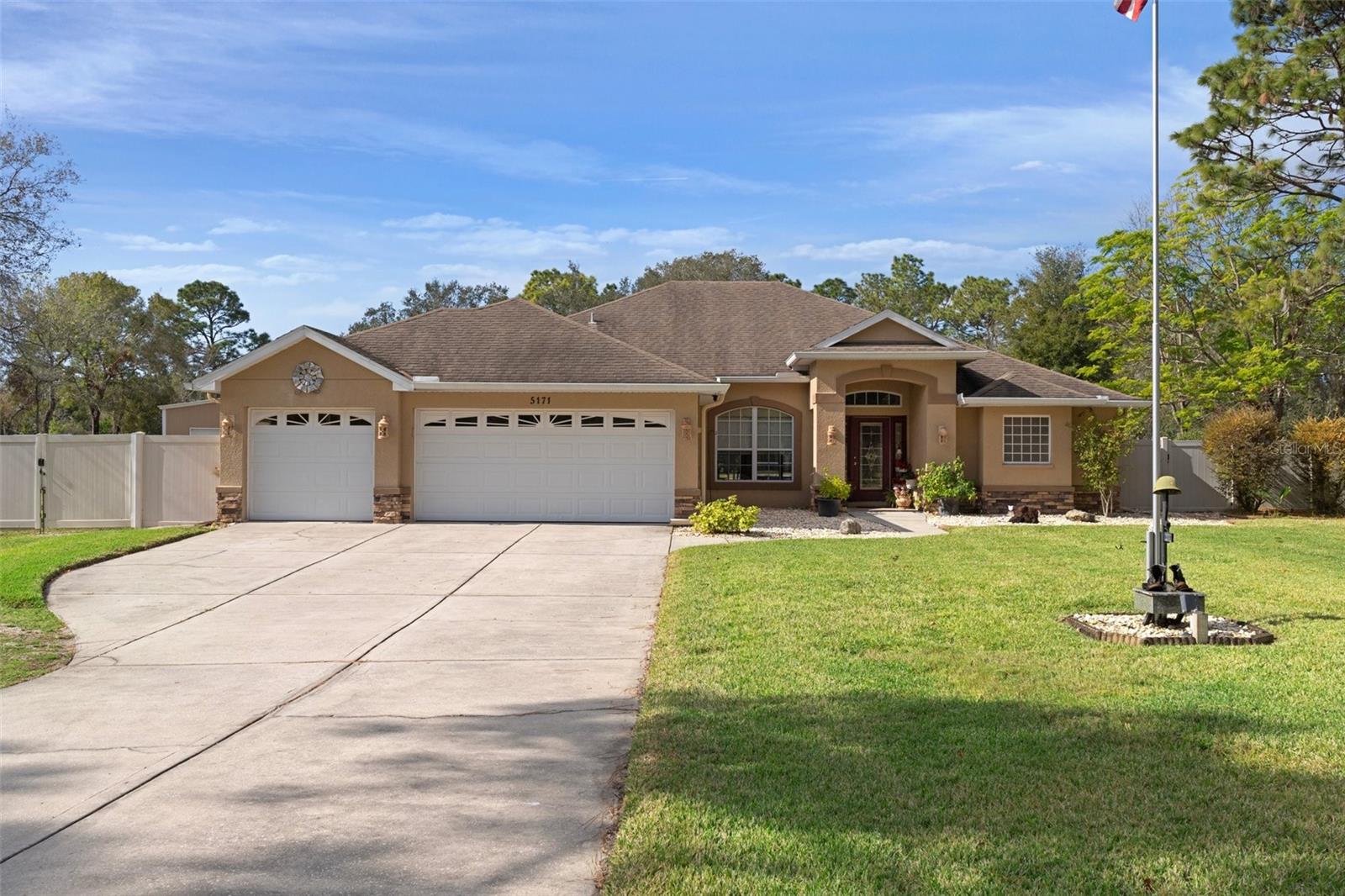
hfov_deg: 61.9
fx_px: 1121
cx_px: 672
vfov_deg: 43.6
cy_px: 448
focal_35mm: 30
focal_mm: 20
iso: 320
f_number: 8
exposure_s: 1/200
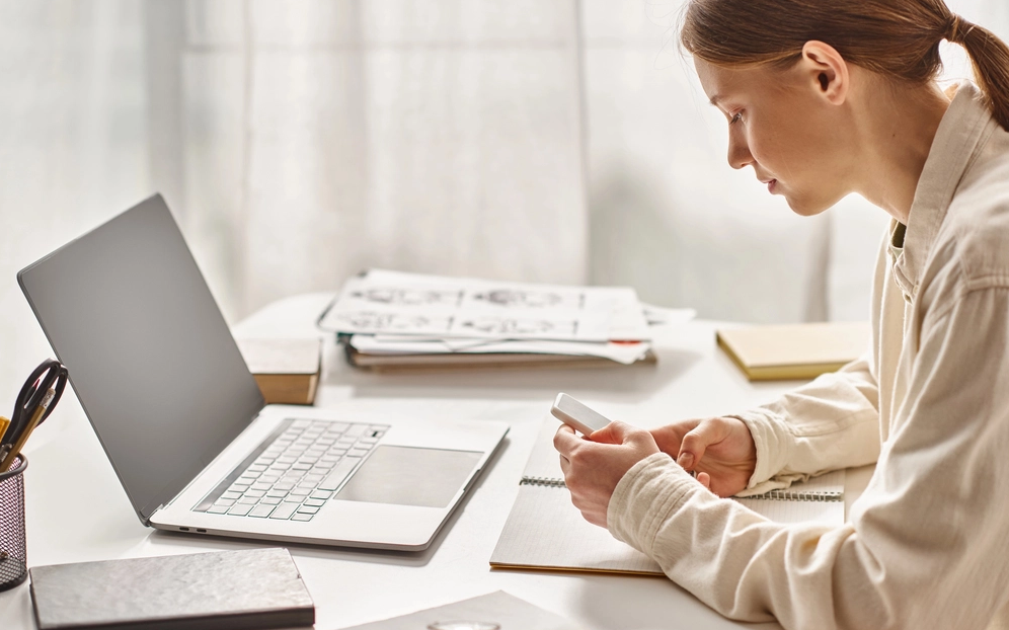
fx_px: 2392
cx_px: 506
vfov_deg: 15.0
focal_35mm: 87
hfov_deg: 23.8
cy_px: 331
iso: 80
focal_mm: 85
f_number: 2.8
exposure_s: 1/200
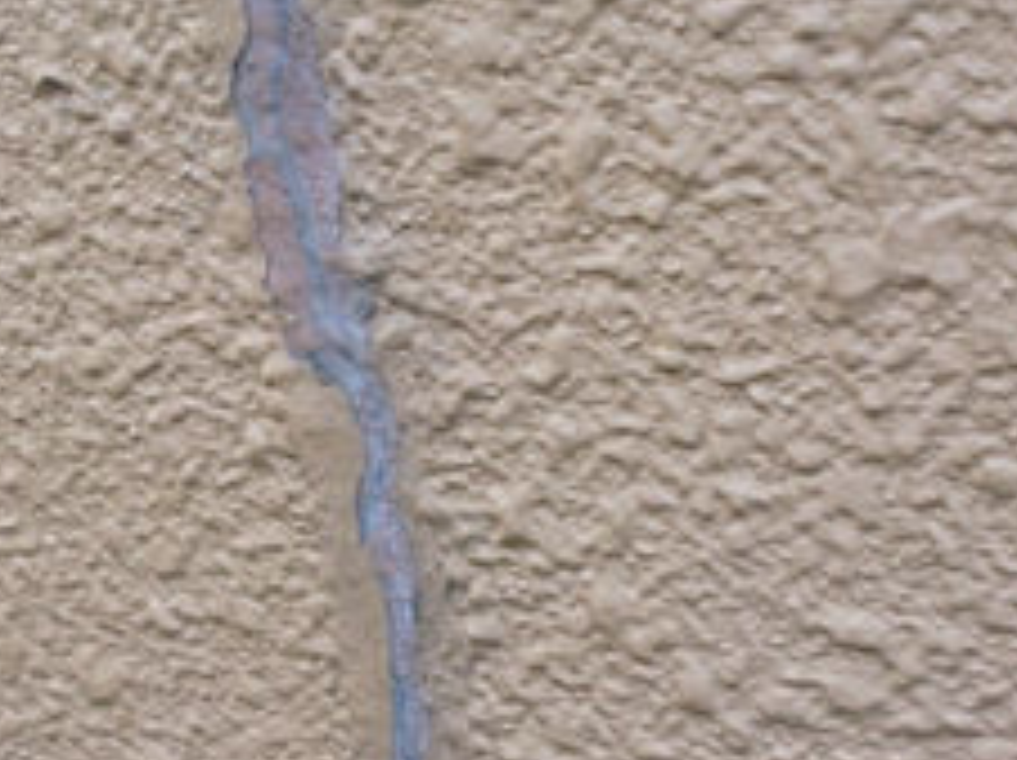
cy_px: 306
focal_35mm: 62
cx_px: 324
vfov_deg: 23.6
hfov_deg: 30.9
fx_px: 1820
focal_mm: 6.3
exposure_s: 1/60
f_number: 3.1
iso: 160
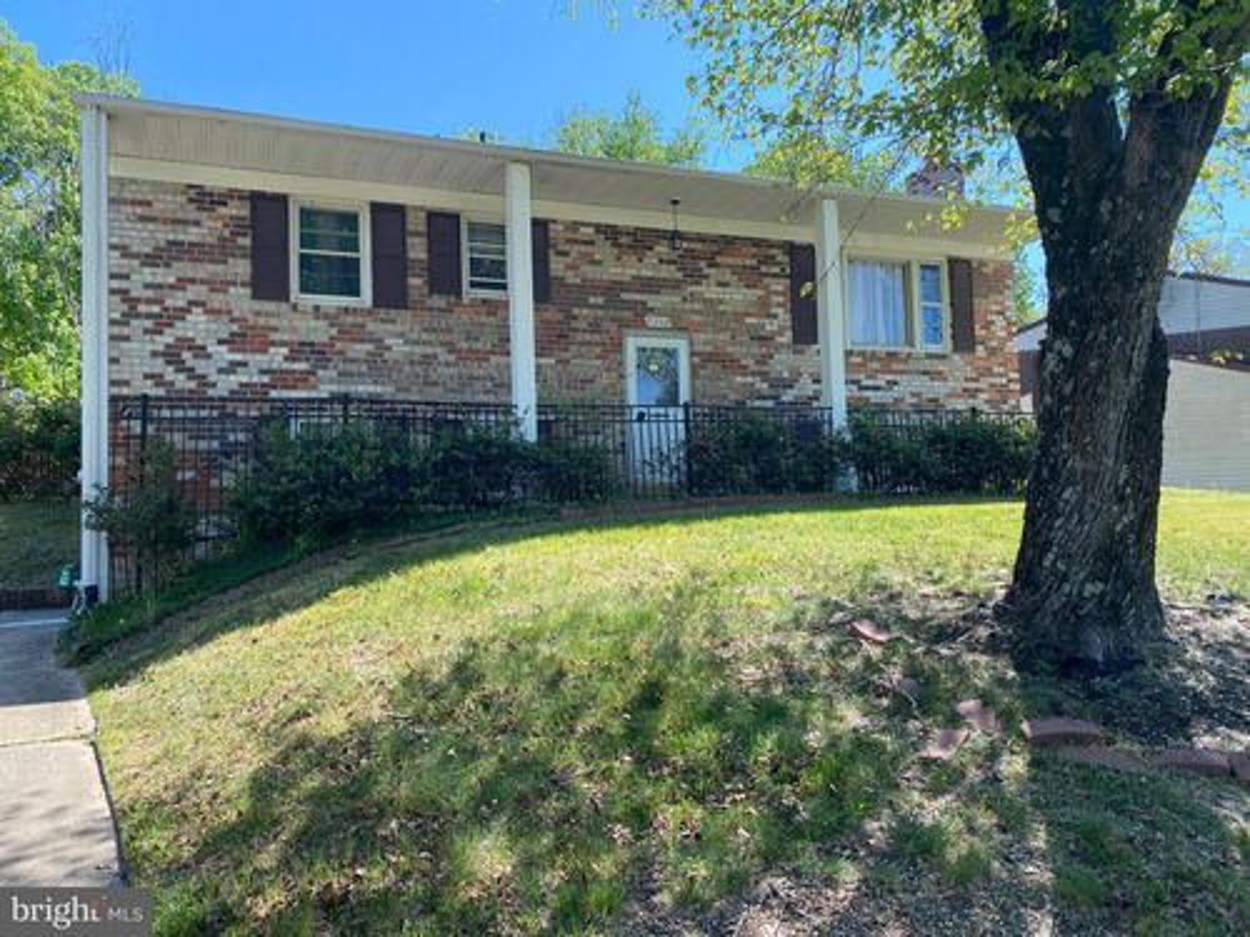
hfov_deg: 67.3
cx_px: 625
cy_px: 468
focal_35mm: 26
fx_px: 939
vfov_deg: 53.1
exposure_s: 1/693
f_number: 1.8
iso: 32
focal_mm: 4.25
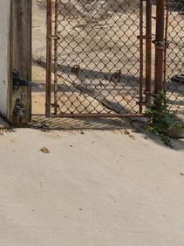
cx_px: -317
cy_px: -104
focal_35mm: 69
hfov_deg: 12.8
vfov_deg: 23.5
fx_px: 489
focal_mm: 14
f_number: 6.3
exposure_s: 1/800
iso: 100
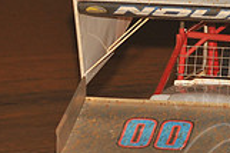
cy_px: 48
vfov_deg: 3.0
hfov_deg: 4.6
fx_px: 2872
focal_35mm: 450
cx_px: 206
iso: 800
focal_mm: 125
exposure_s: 1/320
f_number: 6.3
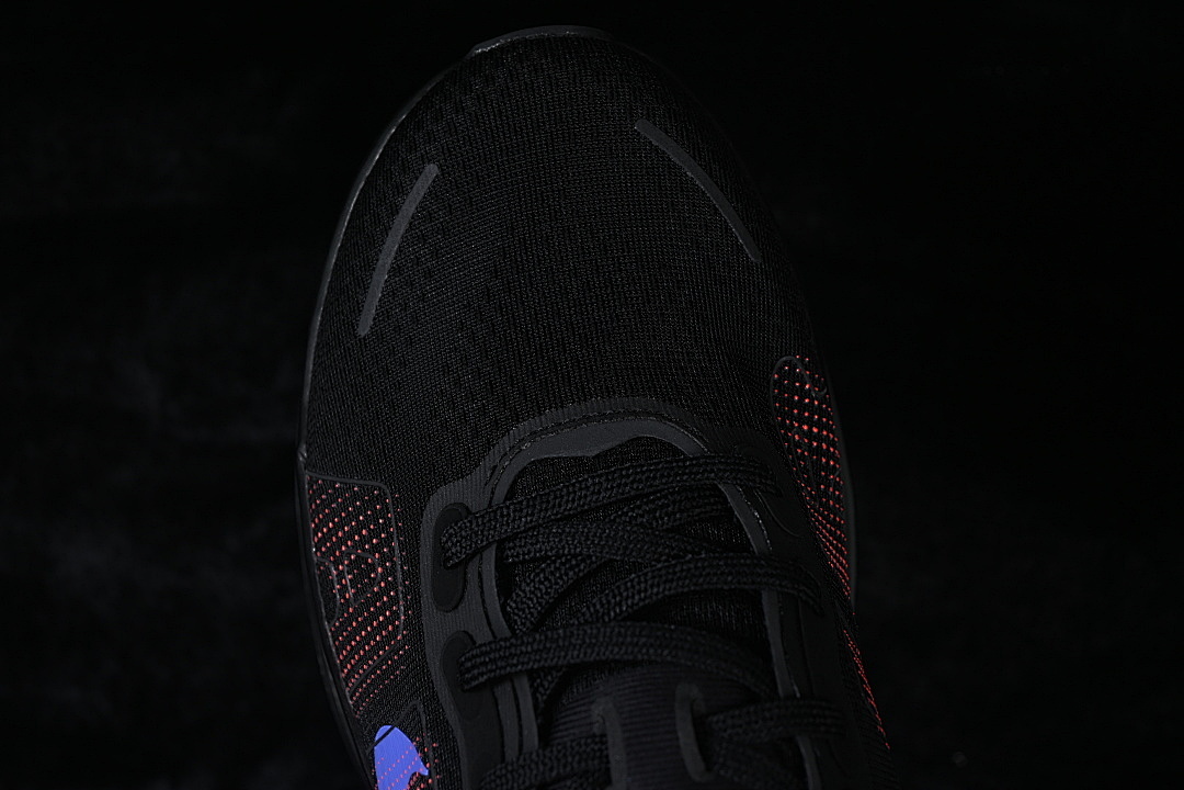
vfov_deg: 18.2
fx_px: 2466
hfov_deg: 27.0
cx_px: 592
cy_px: 395
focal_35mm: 75
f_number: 6.3
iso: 160
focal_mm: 50
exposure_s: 1/60
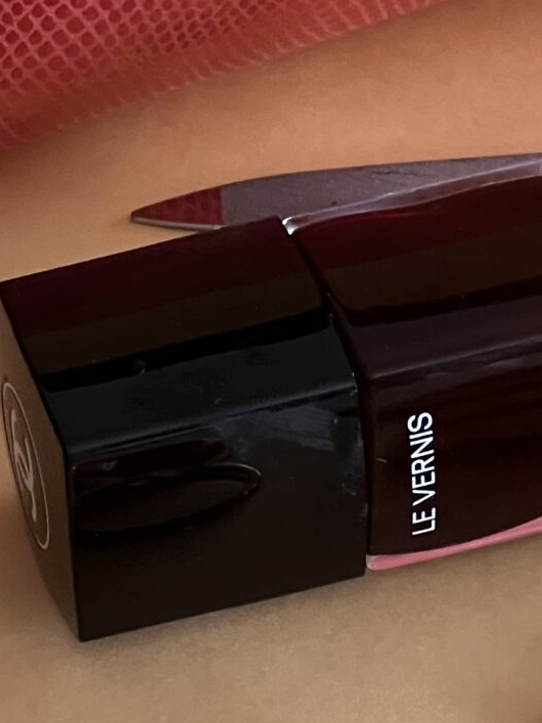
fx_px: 5826
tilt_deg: -34.9
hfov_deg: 5.3
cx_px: 329
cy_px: -345
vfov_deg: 7.0
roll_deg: +2.2
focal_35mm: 279
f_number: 2.8
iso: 250
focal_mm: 9
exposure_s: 1/60
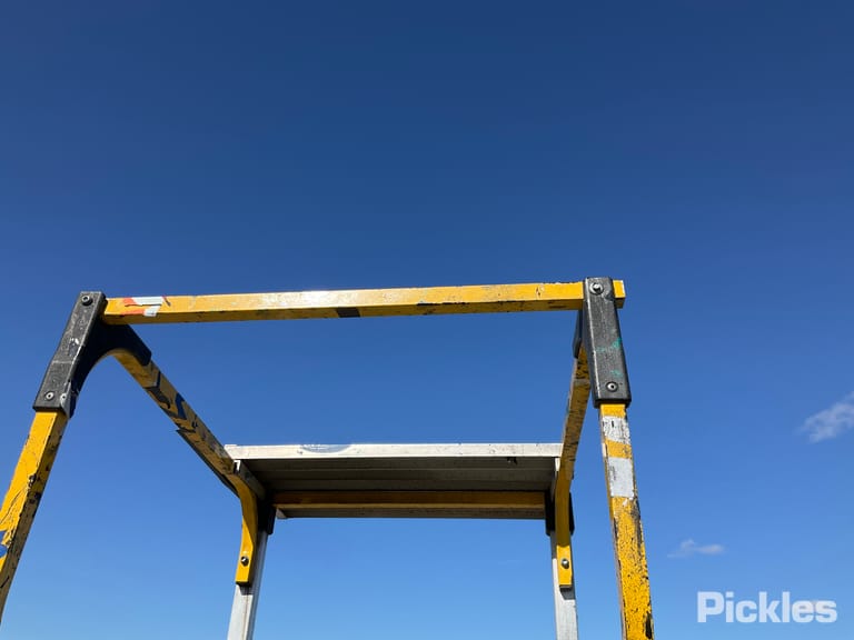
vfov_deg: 48.2
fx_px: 715
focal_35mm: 29
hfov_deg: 61.7
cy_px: 320
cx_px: 427
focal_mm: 3
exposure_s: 1/1984
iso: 25
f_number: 1.8
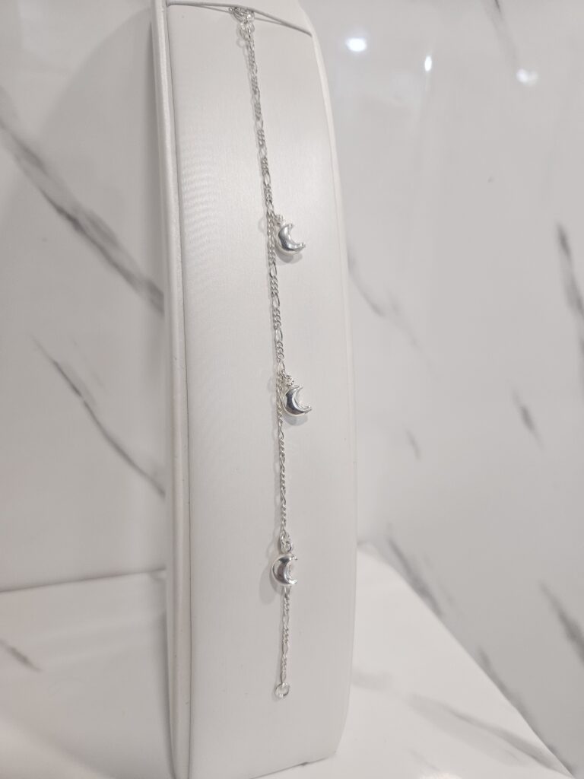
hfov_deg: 58.9
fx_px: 517
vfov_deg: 73.9
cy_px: 390
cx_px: 292
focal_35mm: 23
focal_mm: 5.4
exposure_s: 1/100
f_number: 1.8
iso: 160
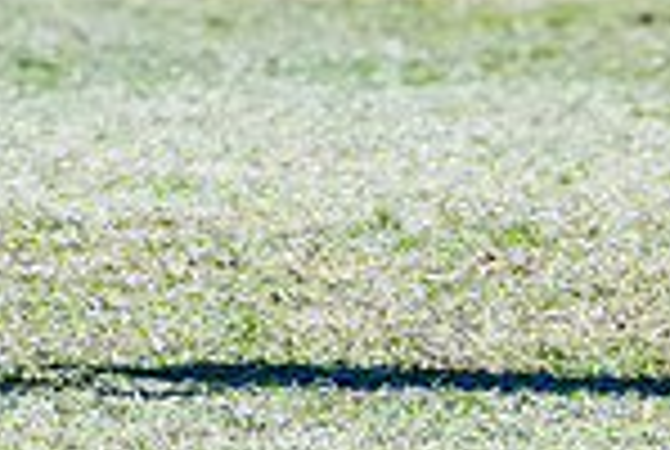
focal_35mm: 1791
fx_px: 33399
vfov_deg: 0.8
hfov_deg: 1.1
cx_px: -30
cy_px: -303
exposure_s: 1/1600
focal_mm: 420
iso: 800
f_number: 8
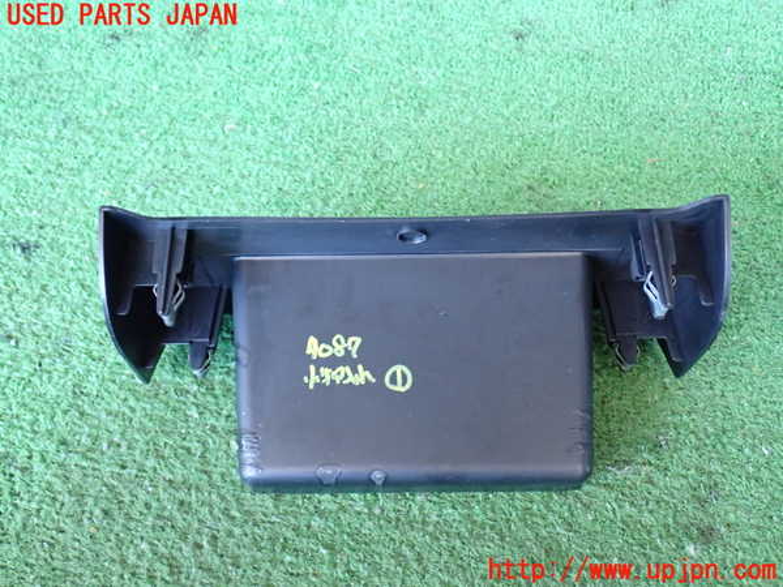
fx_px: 814
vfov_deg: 39.7
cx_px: 392
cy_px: 294
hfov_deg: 51.4
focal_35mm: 36
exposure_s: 1/40
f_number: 2.5
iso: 800
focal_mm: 6.37
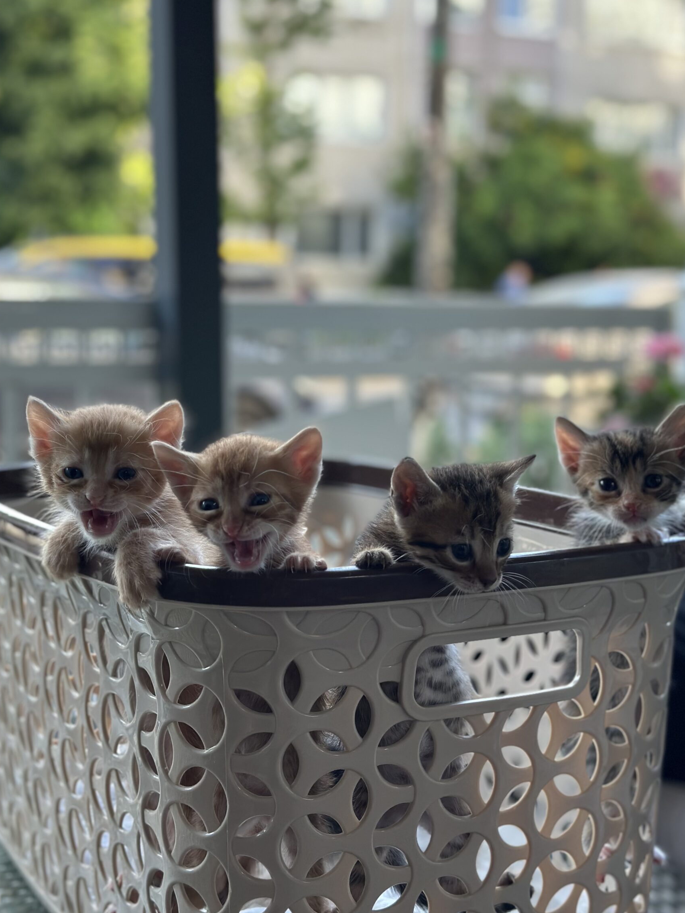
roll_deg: -1.9
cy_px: 406
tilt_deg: -3.7
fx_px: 1425
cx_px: 354
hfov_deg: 27.0
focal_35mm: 54
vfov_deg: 35.5
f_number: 1.78
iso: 80
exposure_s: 1/411
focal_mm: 6.86
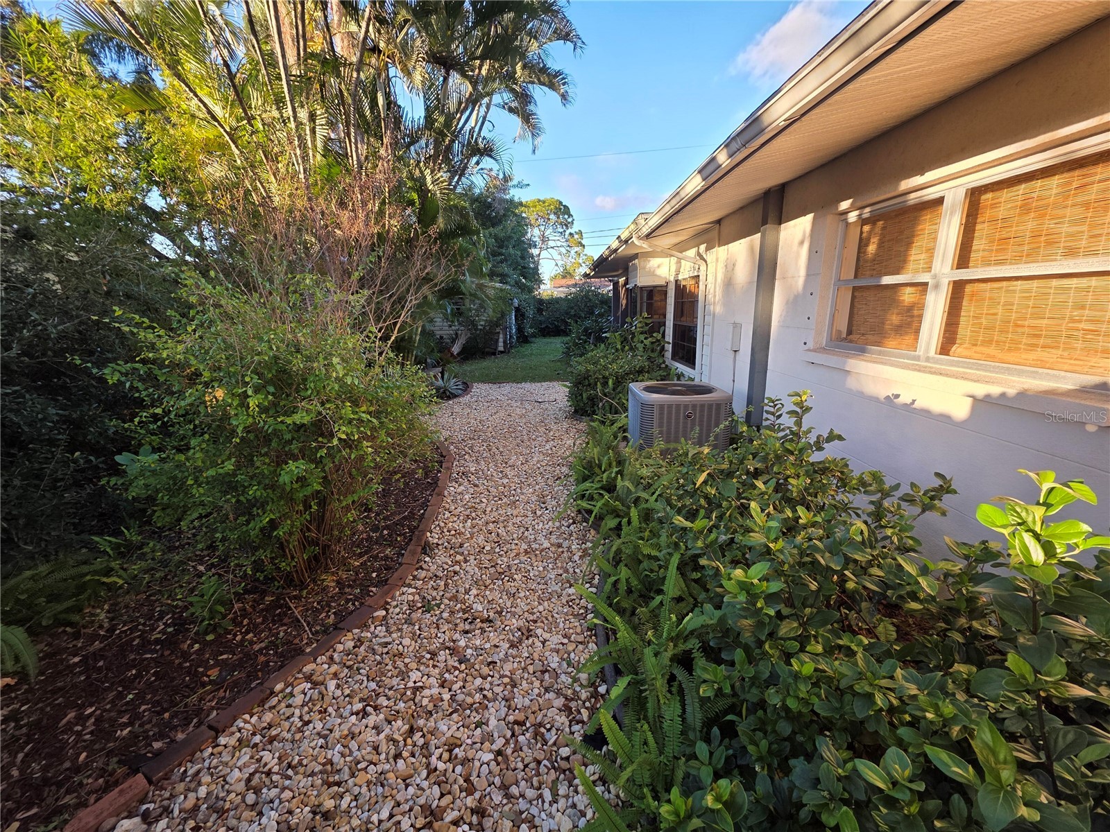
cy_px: 416
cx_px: 555
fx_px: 417
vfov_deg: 89.9
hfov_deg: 106.2
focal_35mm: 13
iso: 20
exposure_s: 1/120
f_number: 1.9
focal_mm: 2.2
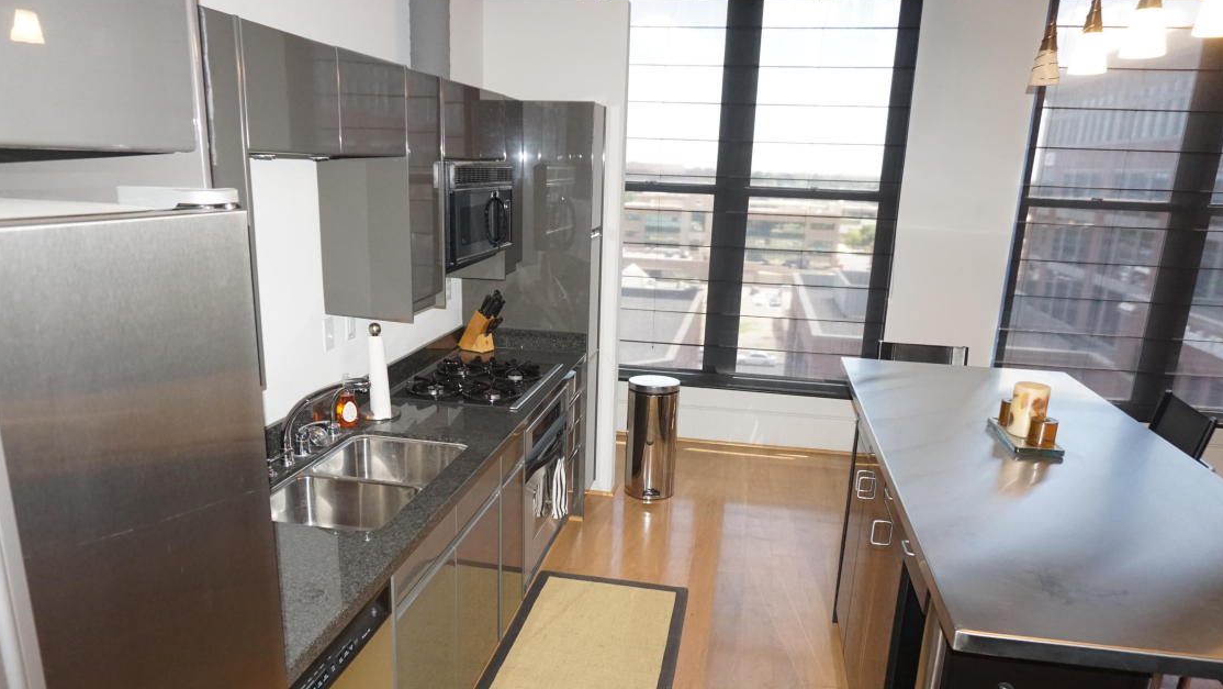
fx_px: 843
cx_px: 594
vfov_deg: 44.2
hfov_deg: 71.9
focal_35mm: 26
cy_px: 416
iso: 1250
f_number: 3.5
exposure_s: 1/160
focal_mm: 16
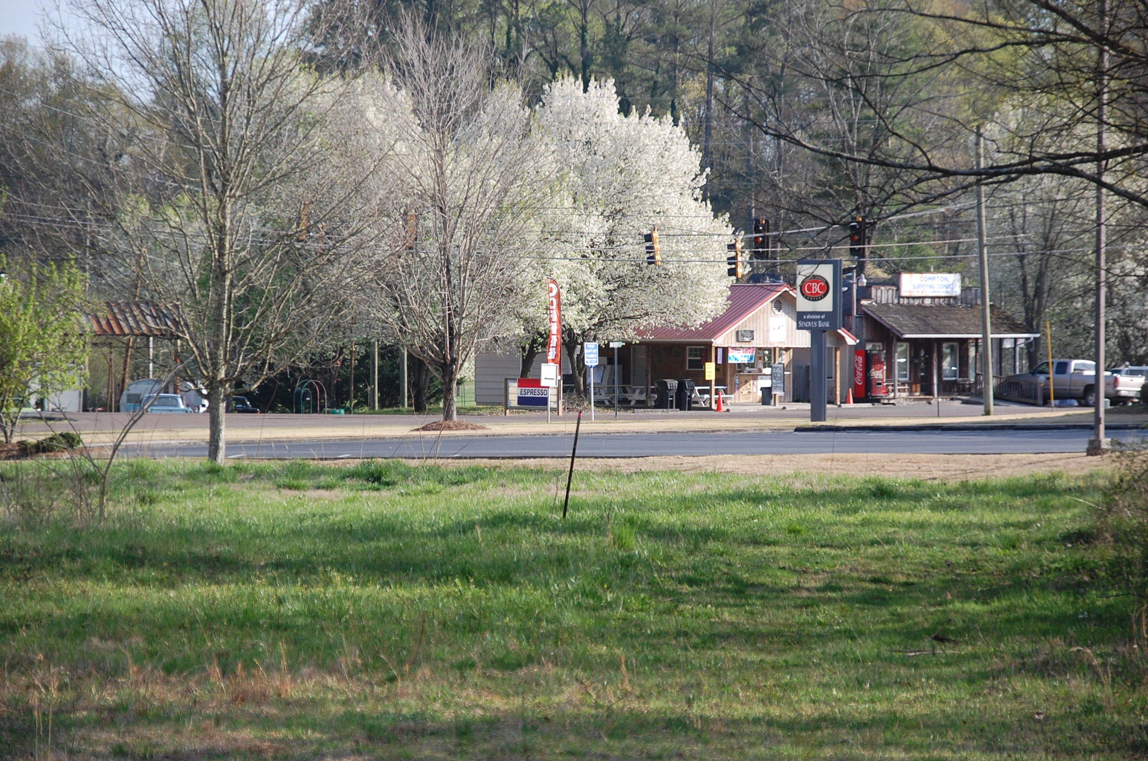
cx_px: 574
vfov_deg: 7.9
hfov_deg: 11.8
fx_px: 5539
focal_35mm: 174
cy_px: 380
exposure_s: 1/500
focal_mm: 116
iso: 320
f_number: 6
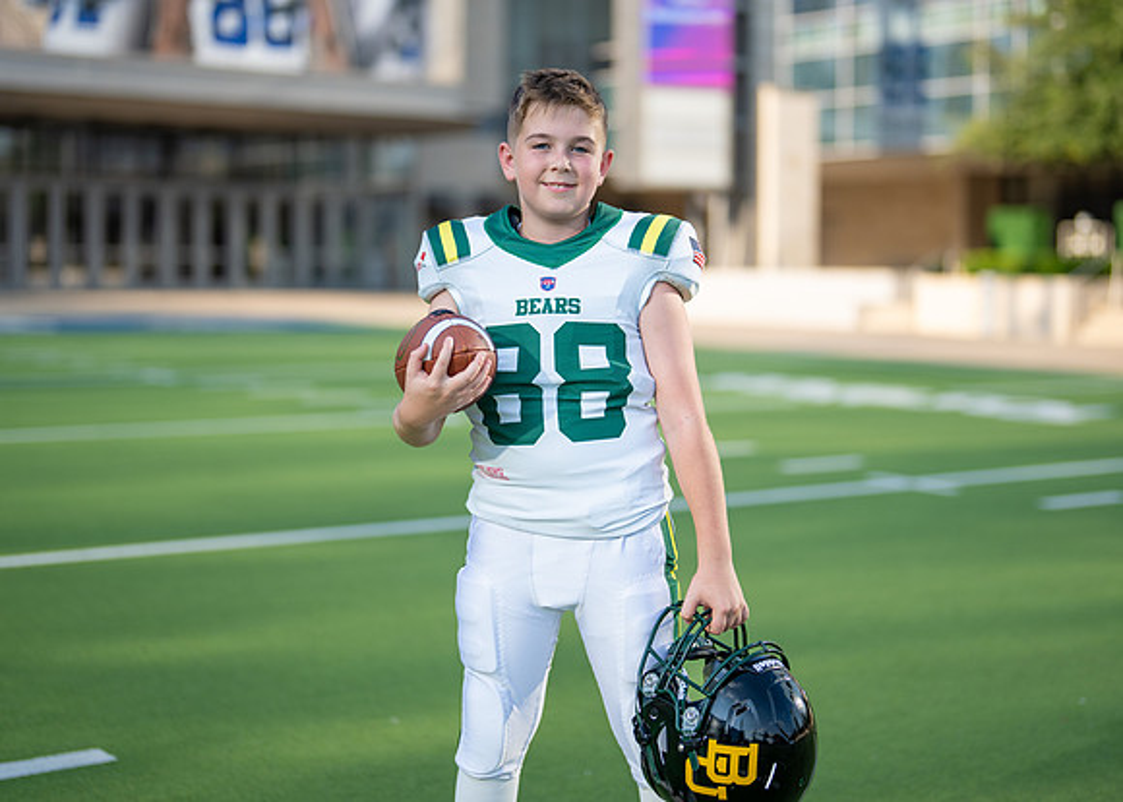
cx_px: 574
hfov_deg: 32.0
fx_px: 1958
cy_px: 346
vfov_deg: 23.1
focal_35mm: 61
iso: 100
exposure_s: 1/3200
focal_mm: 50
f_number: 1.2
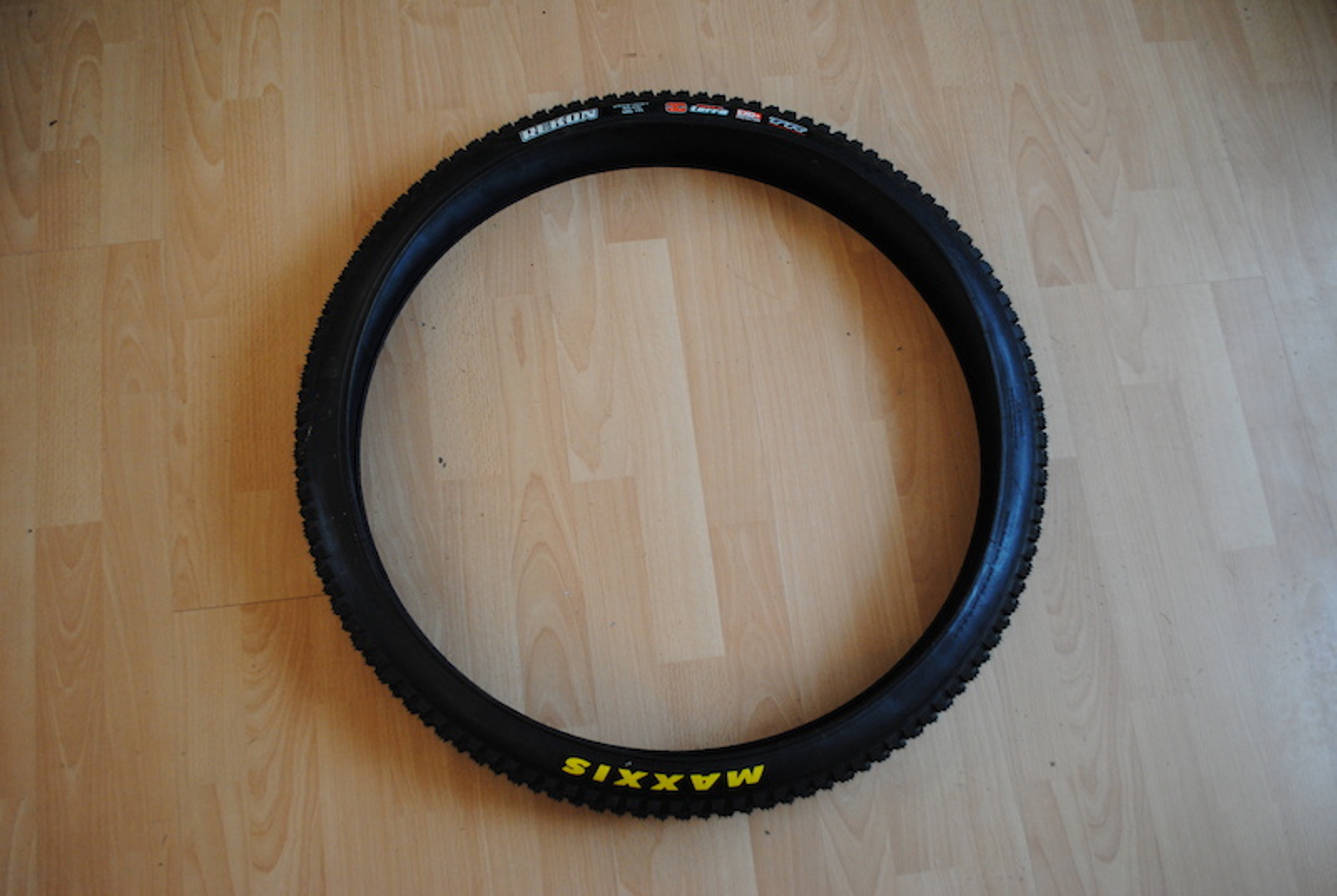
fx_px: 1227
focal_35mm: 33
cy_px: 448
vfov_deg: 40.1
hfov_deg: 57.2
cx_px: 668
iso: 560
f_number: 3.8
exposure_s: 1/30
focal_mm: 22
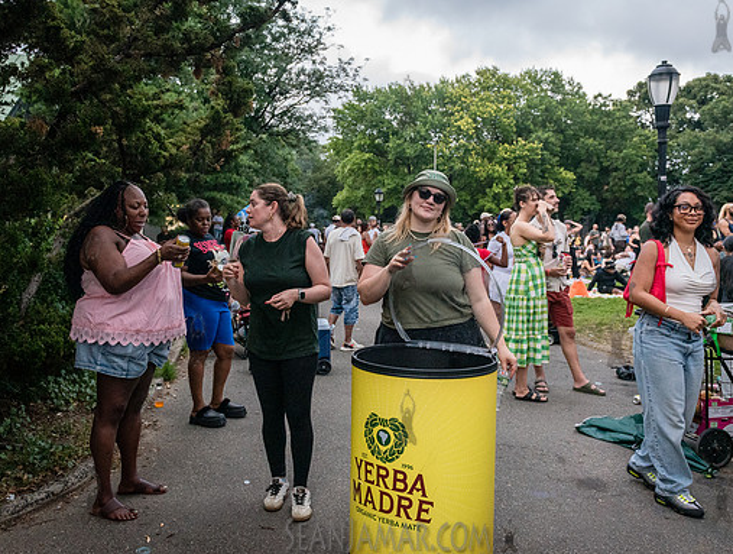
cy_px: 260
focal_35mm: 30
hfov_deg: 59.8
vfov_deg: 47.0
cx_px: 350
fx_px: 637
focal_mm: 24
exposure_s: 1/400
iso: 4000
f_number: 3.5
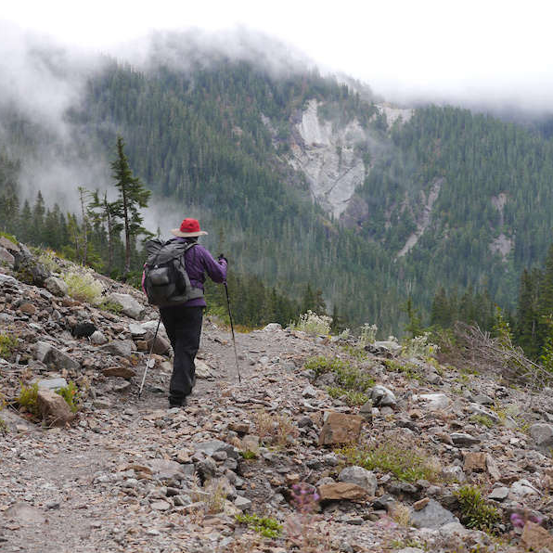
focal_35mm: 83
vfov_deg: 20.9
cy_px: 276
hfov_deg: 20.9
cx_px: 242
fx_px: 1500
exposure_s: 1/250
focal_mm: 35
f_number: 4
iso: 160
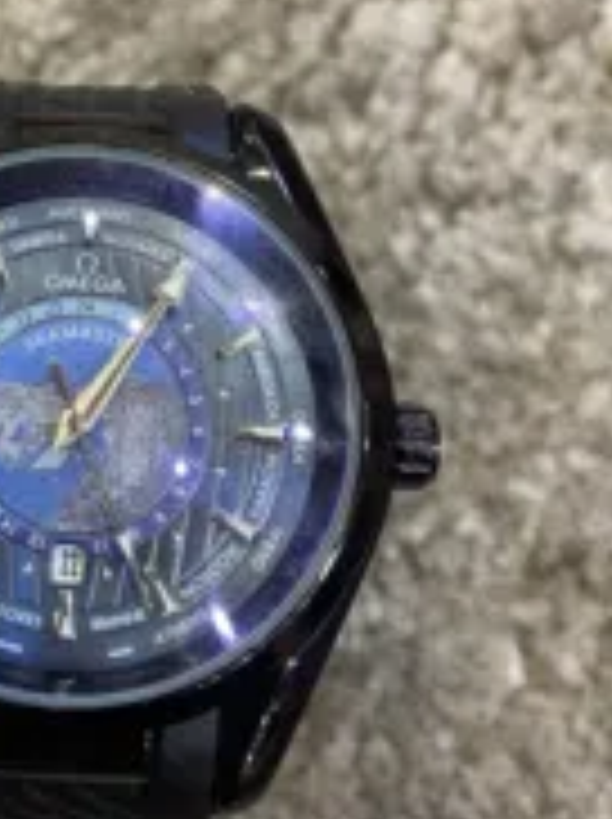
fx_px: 1300
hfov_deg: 25.7
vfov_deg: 35.0
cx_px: 68
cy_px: 400
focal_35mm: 55
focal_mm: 4.25
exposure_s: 1/50
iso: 320
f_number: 1.8
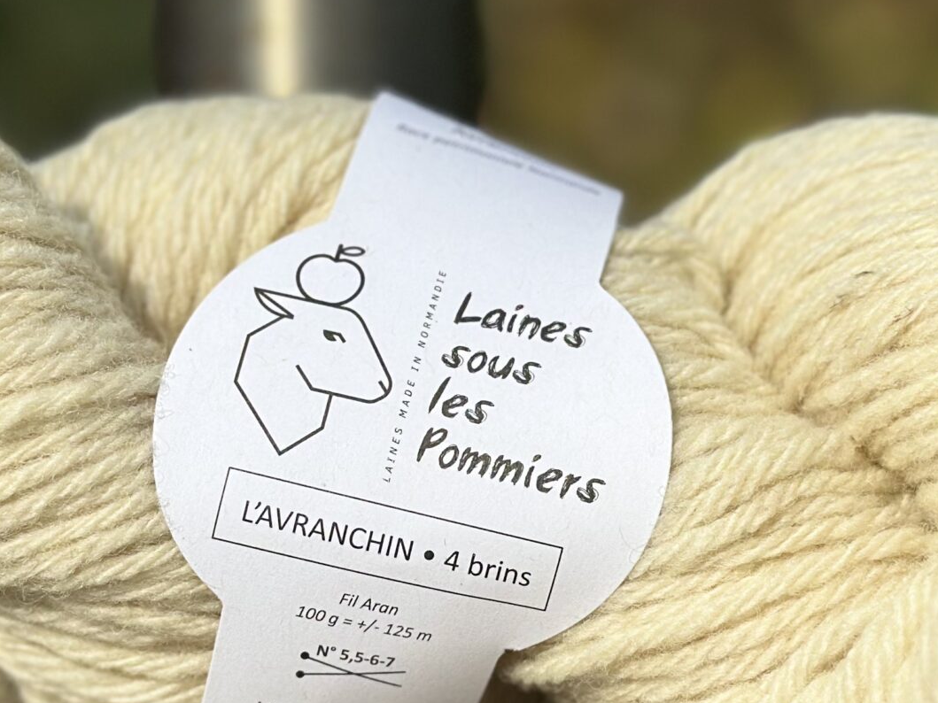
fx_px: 3143
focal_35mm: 116
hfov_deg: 17.0
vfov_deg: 12.7
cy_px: 485
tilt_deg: -7.8
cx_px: 509
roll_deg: +1.9
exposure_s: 1/13699
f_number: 1.78
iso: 100
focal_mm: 6.86
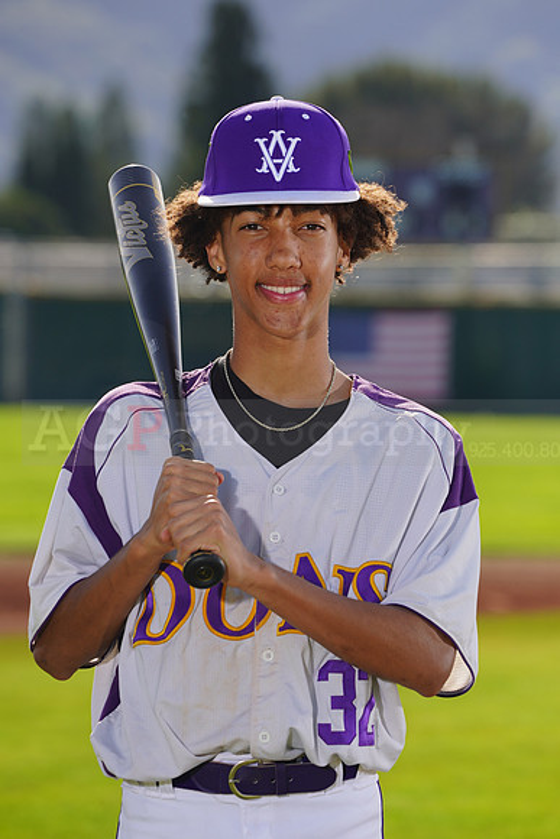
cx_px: 280
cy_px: 420
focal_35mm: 285
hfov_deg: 4.8
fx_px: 6646
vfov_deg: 7.2
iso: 100
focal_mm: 285
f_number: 9
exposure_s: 1/250
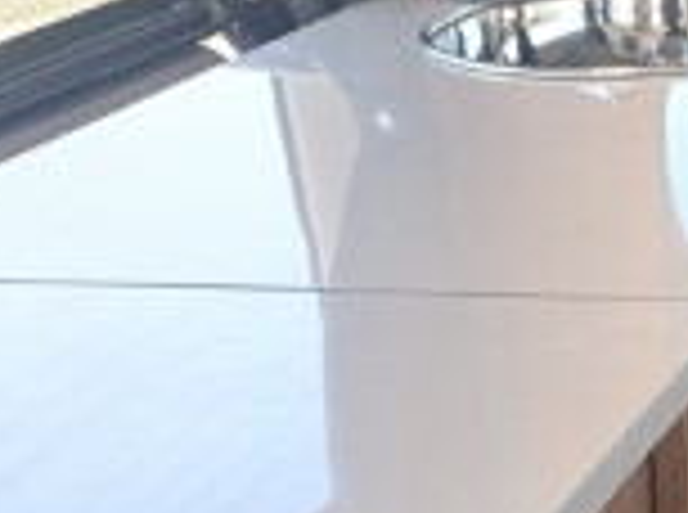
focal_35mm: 109
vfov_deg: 13.3
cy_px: -40
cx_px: 1331
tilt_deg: -10.9
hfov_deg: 15.1
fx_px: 2161
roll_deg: -1.9
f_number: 1.8
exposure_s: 1/79
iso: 100
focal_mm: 4.25
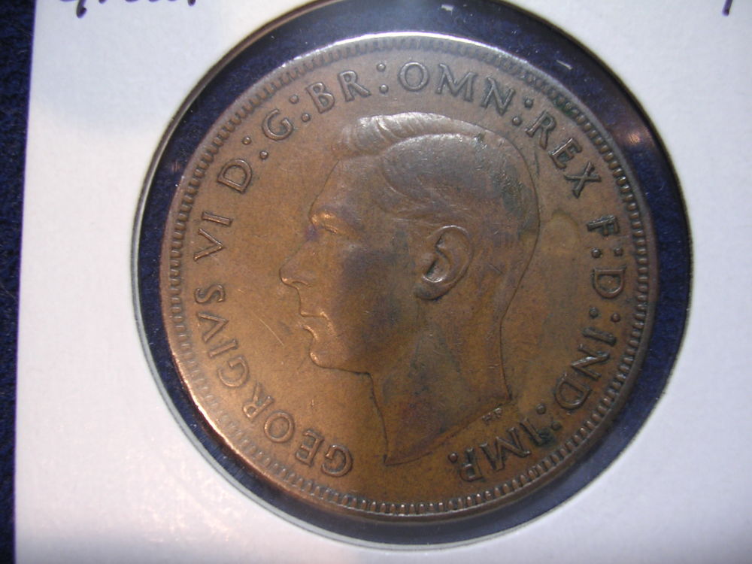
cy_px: 282
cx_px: 376
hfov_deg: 49.0
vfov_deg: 37.7
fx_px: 826
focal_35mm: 38
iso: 100
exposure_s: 1/8.4
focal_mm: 5.8
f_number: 2.8
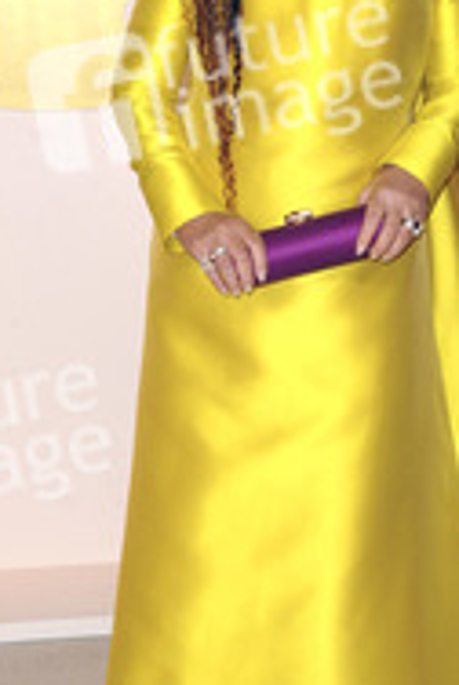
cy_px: 270
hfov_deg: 11.5
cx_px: 322
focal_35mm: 119
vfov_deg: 17.2
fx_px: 2267
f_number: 7.1
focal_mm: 56
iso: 1600
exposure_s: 1/200
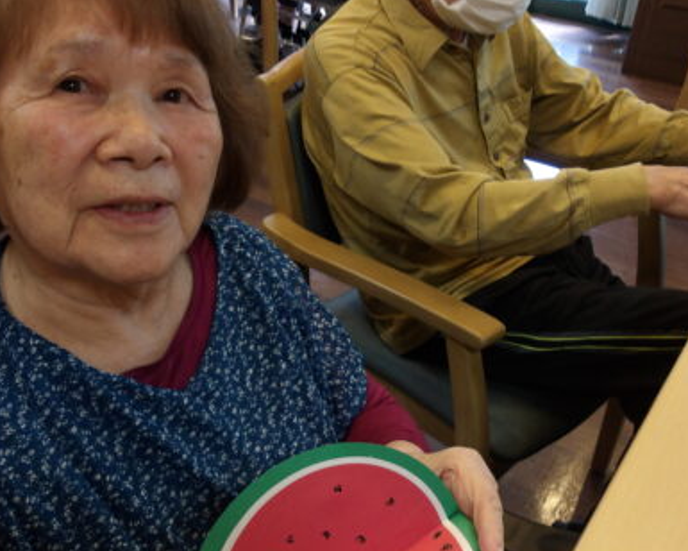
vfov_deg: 39.9
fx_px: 753
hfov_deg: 49.0
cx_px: 320
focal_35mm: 37
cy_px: 344
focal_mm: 4.9
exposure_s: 1/26
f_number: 3
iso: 200
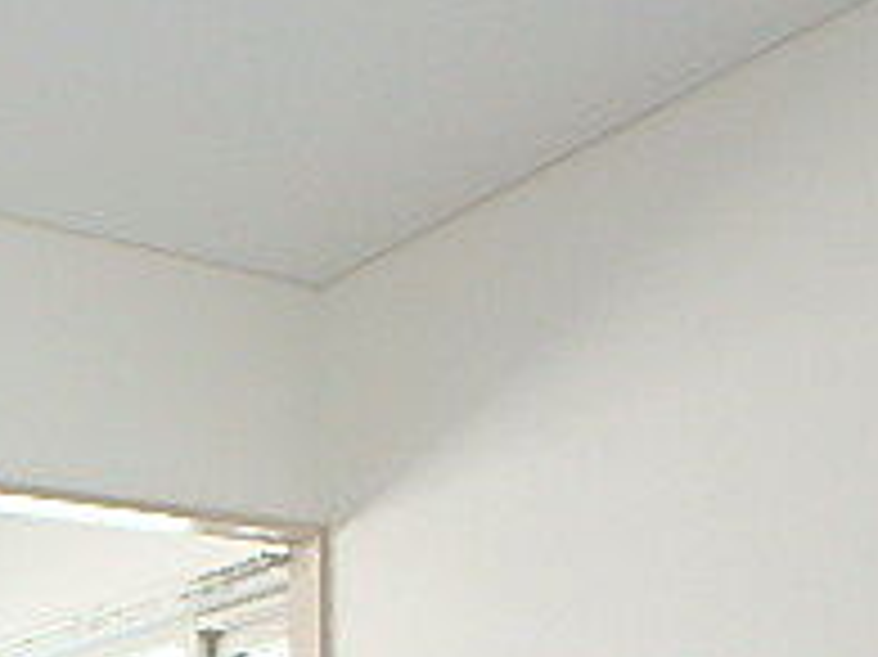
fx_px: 1749
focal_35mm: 69
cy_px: 1071
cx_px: -41
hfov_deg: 26.4
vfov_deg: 18.2
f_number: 3.5
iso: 200
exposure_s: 1/60
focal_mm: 3.7
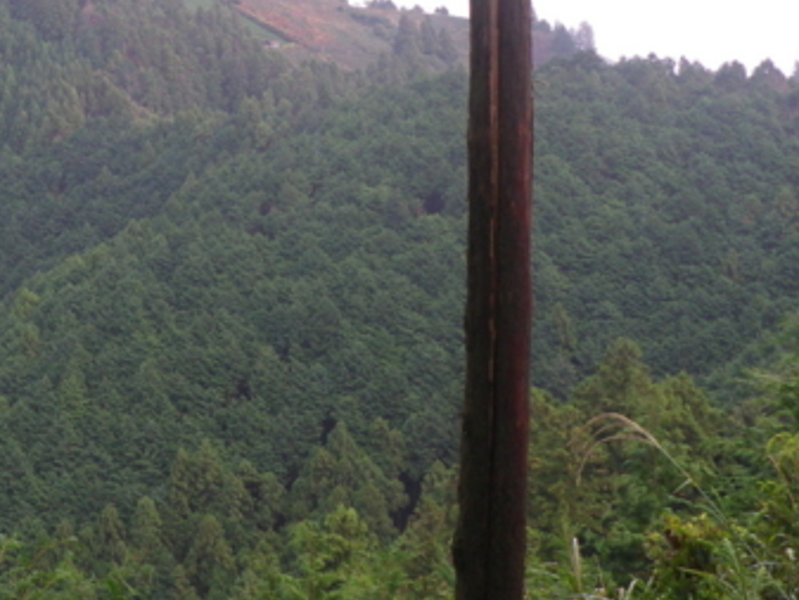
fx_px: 1916
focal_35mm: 83
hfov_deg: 22.5
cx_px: -26
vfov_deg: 17.7
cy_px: 180
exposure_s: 1/200
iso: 64
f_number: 3.8
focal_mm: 6.2
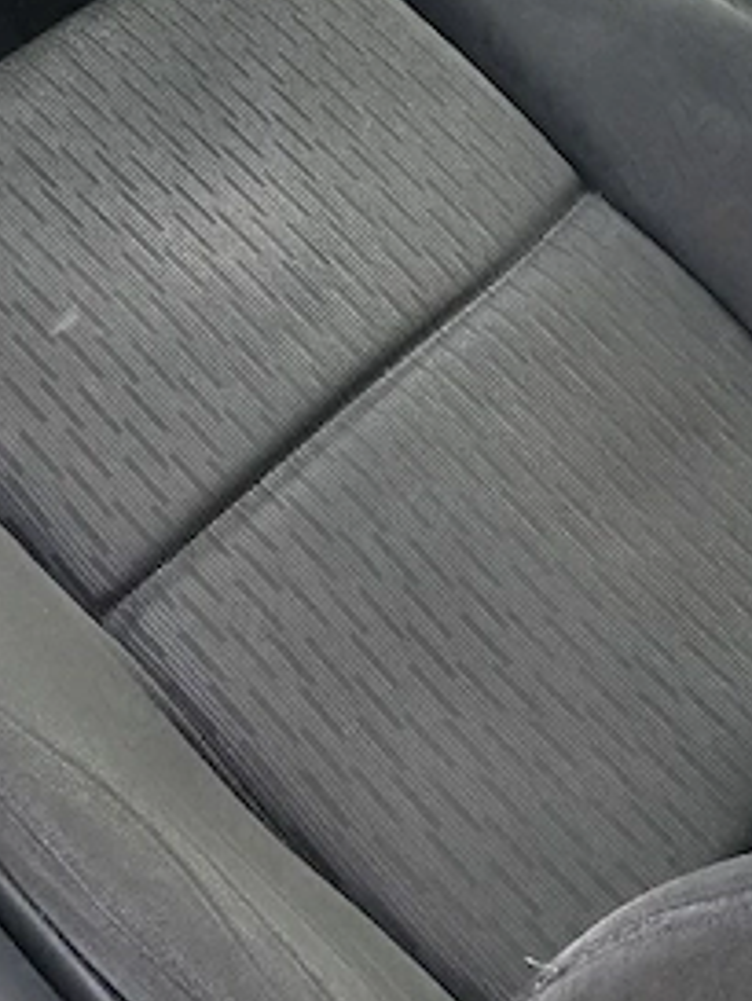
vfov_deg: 21.5
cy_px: -407
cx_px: 367
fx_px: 2286
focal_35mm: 79
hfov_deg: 18.7
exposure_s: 1/101
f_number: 1.9
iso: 291
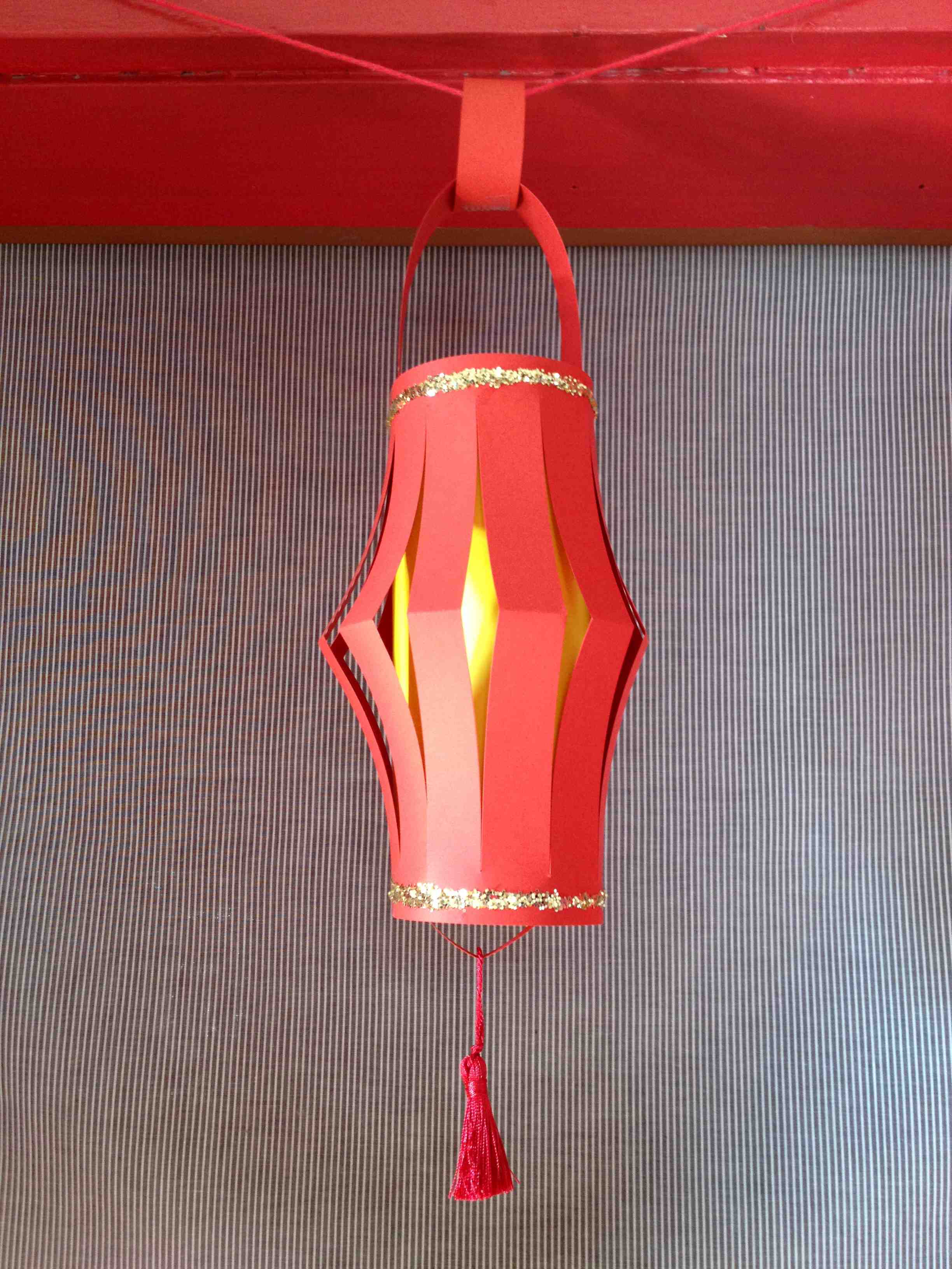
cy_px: 634
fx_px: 1283
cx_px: 476
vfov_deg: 52.6
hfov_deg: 40.7
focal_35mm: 35
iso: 100
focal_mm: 4.28
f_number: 2.4
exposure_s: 1/20
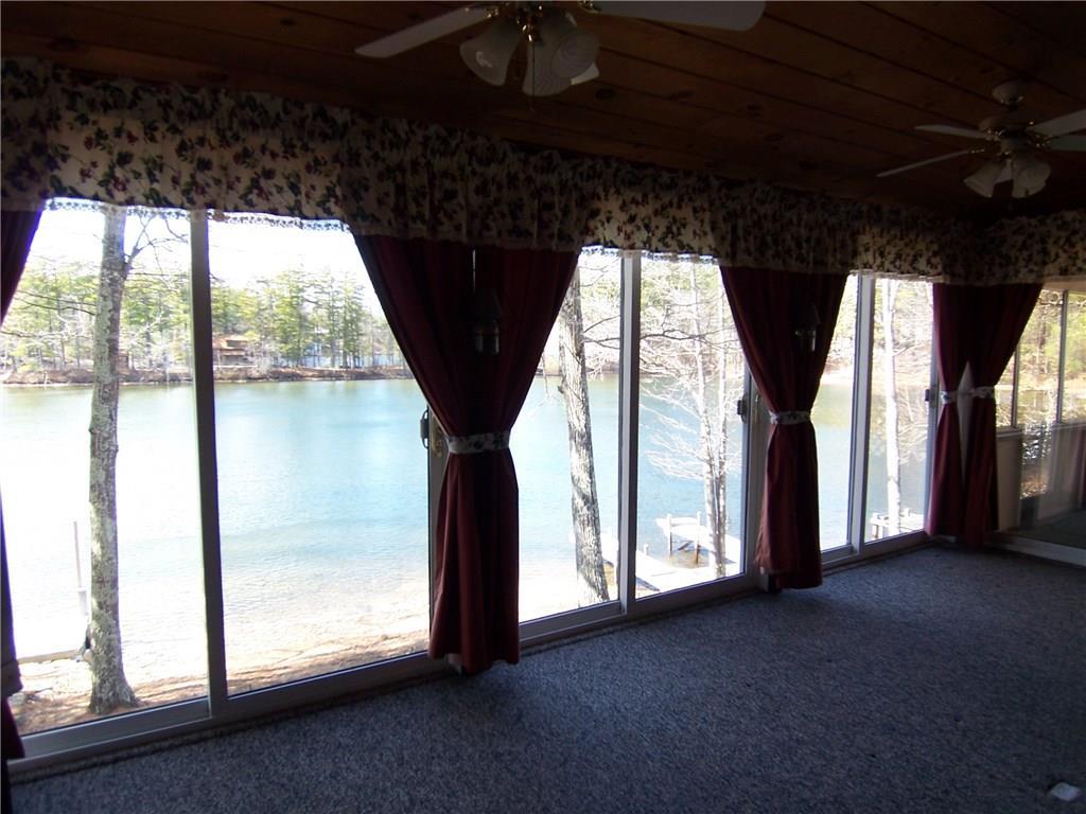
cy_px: 407
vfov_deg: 58.9
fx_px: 722
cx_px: 543
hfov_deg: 73.9
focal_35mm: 23
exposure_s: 1/60
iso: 64
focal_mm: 3.8
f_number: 2.8
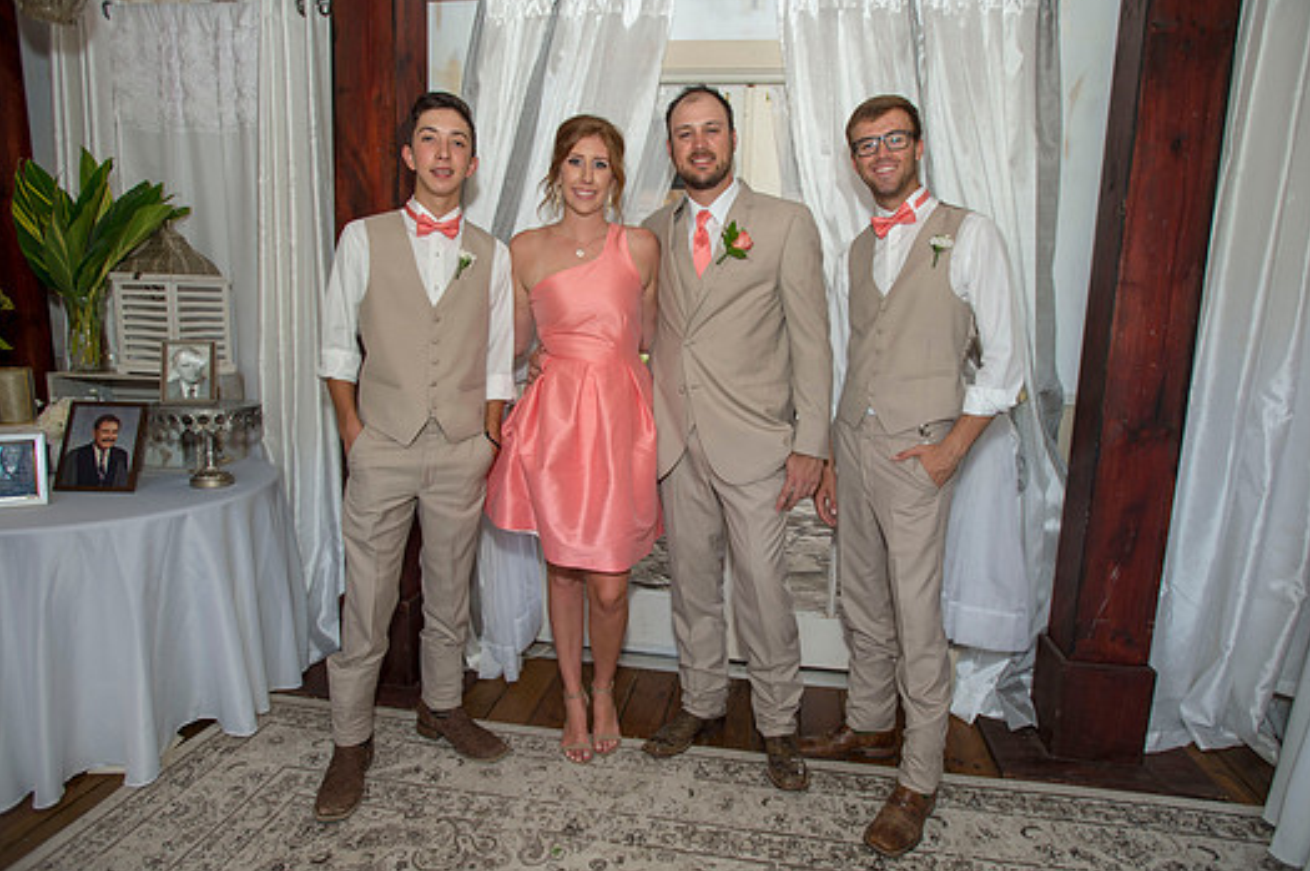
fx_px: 763
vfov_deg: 59.4
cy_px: 442
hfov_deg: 81.3
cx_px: 661
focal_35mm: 21
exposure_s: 1/100
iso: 200
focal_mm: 19
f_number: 3.2
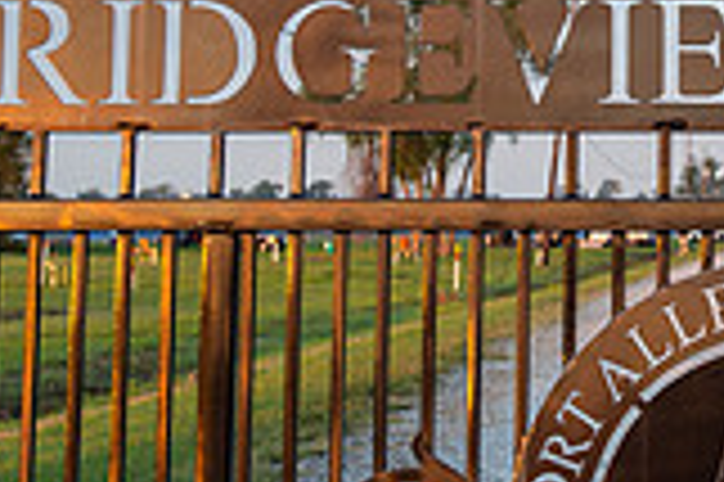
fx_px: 2069
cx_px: 796
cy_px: 9
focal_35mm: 103
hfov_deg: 19.0
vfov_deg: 13.1
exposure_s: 1/125
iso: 200
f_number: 4
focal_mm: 28
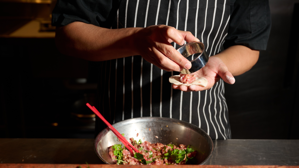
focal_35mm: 46
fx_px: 365
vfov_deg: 26.0
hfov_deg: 44.6
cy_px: 84
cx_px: 147
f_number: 5
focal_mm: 43
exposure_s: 1/100
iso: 200
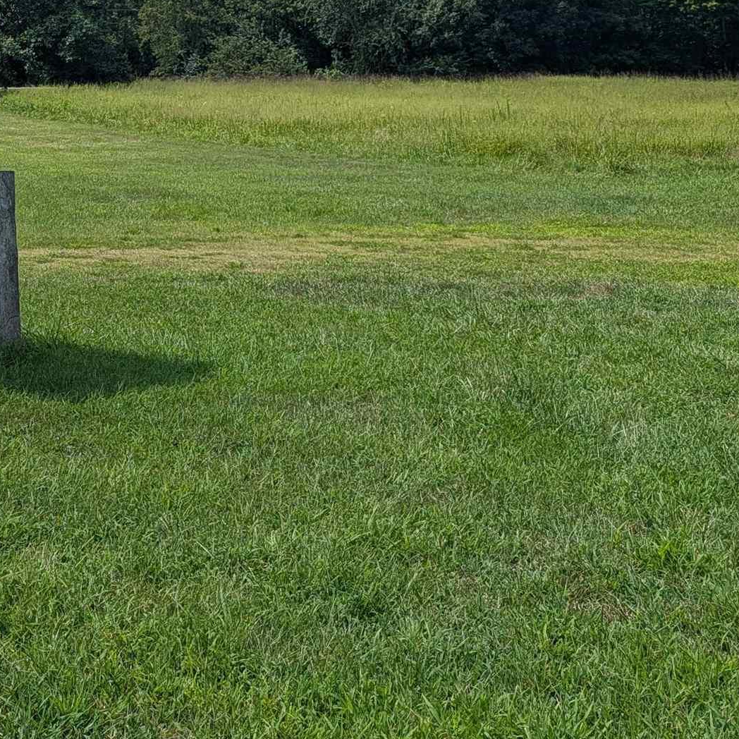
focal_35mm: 62
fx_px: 1497
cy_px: 51
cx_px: -147
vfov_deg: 26.6
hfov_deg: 25.0
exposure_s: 1/1715
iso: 20
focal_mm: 6.9
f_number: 1.68
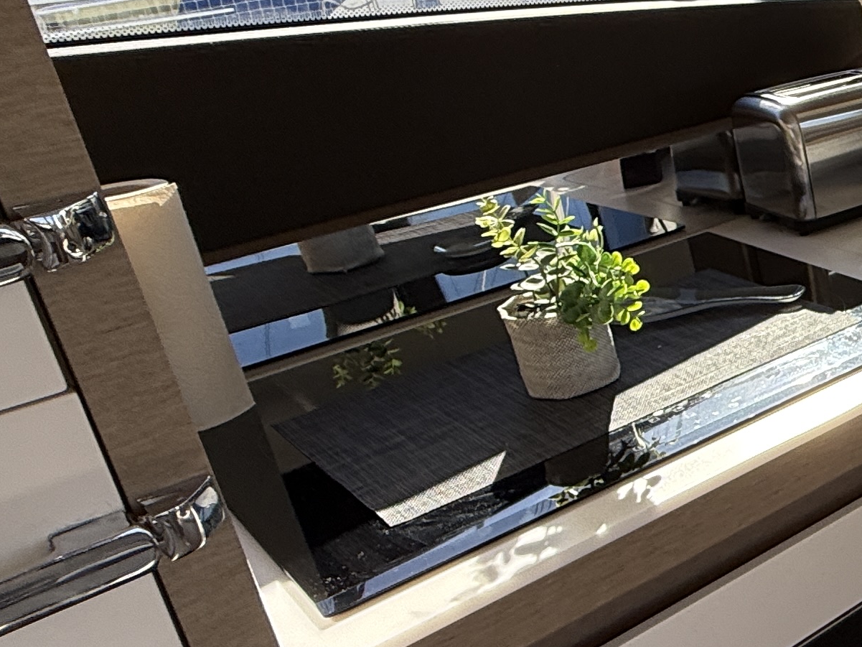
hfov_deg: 30.0
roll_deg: +4.0
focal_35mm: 47
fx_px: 1171
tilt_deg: -18.7
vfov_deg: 30.7
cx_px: 1180
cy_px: 220
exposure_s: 1/177
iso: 64
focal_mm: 2.22
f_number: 2.2
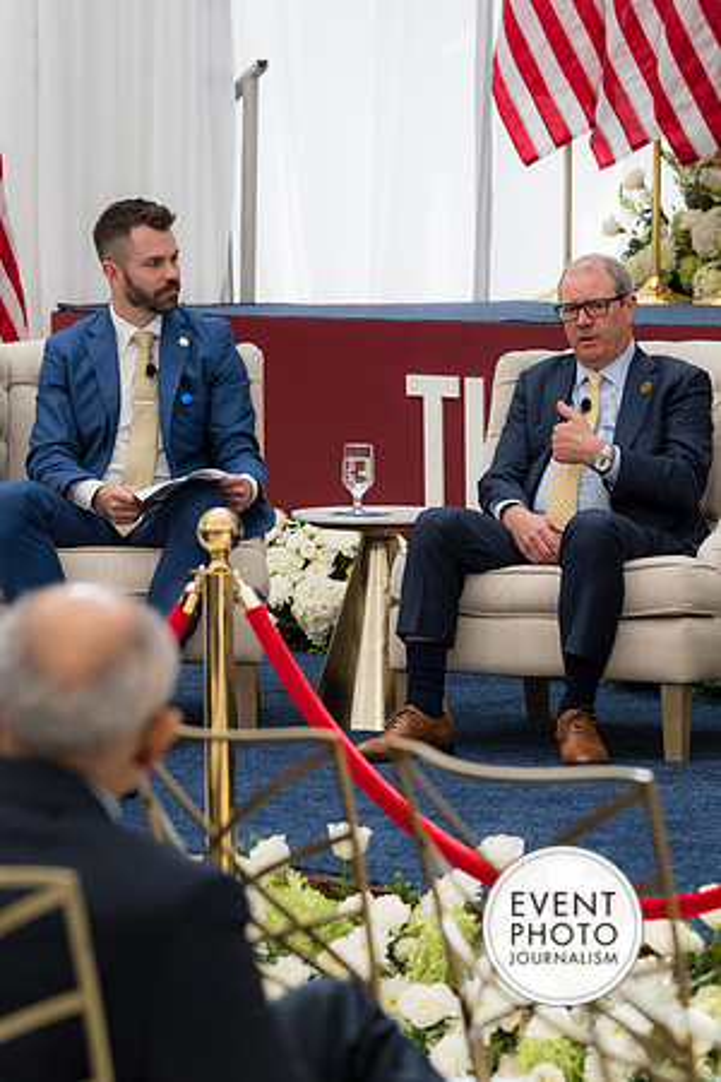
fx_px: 4055
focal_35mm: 135
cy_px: 541
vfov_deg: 15.2
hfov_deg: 10.2
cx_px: 360
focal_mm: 90
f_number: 4
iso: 125
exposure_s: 1/160
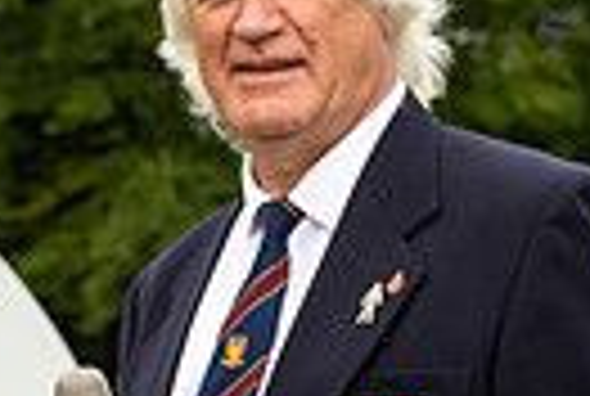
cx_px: -423
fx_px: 5076
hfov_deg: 6.5
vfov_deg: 4.4
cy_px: 569
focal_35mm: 309
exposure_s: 1/200
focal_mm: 70
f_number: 6.3
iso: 500
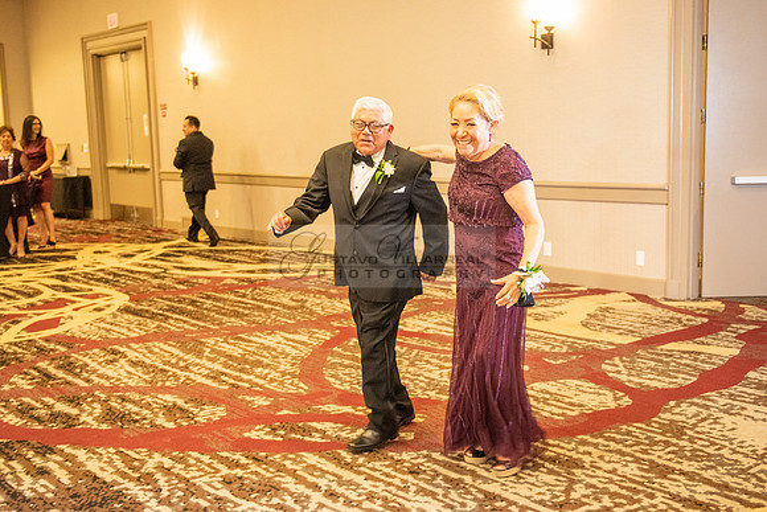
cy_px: 250
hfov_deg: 44.8
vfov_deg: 30.8
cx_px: 371
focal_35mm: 44
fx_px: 930
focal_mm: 35
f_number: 2.8
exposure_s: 1/80
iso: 1600
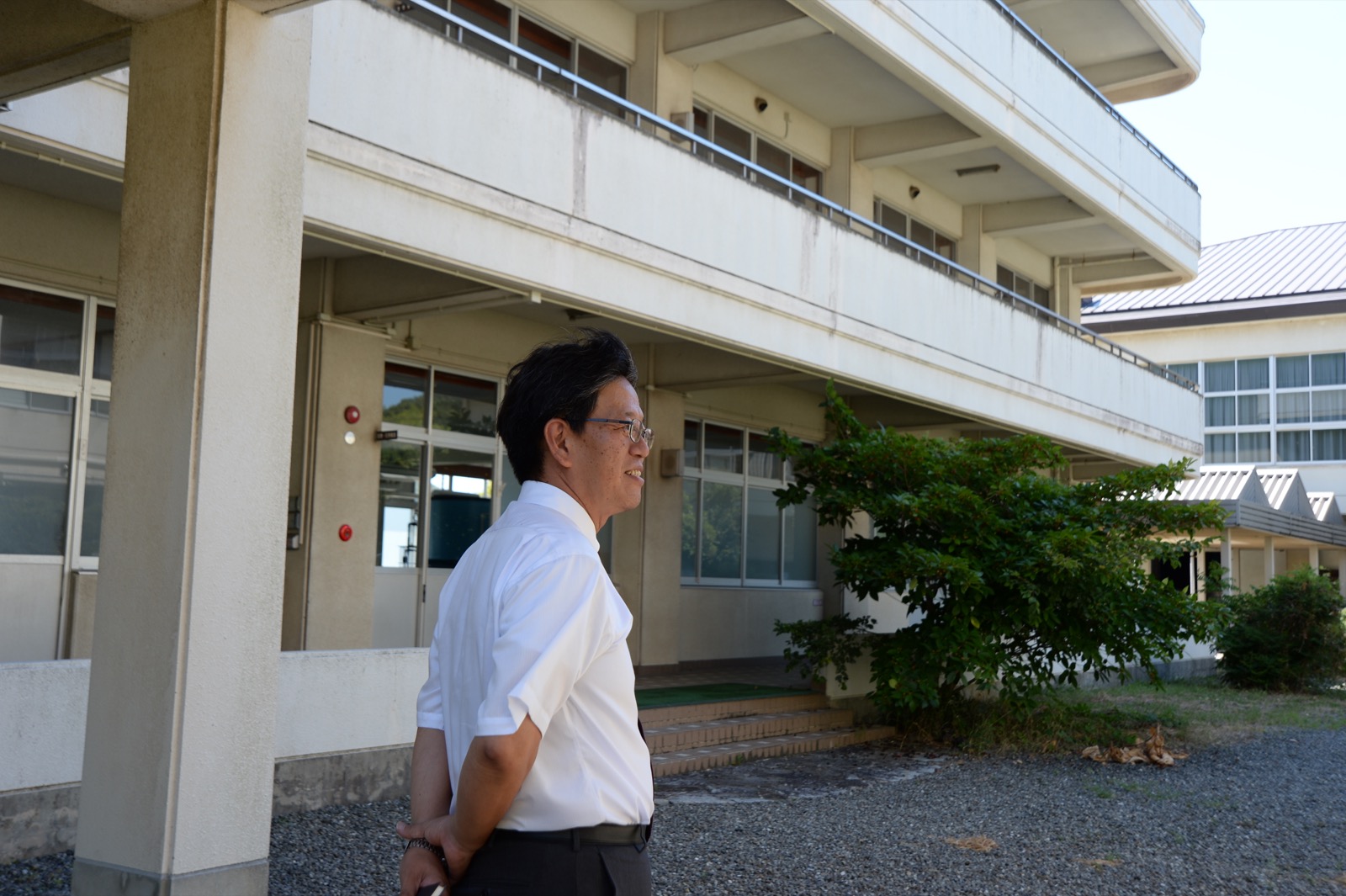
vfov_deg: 37.8
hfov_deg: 54.5
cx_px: 673
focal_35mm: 35
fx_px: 1308
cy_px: 448
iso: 200
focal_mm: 35
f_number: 6.3
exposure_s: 1/250
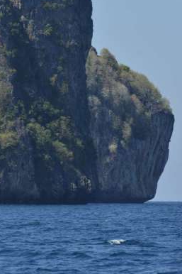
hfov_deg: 3.6
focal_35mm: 384
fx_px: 2914
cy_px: 89
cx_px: -62
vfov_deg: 5.4
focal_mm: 185
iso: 125
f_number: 9
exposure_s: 1/320
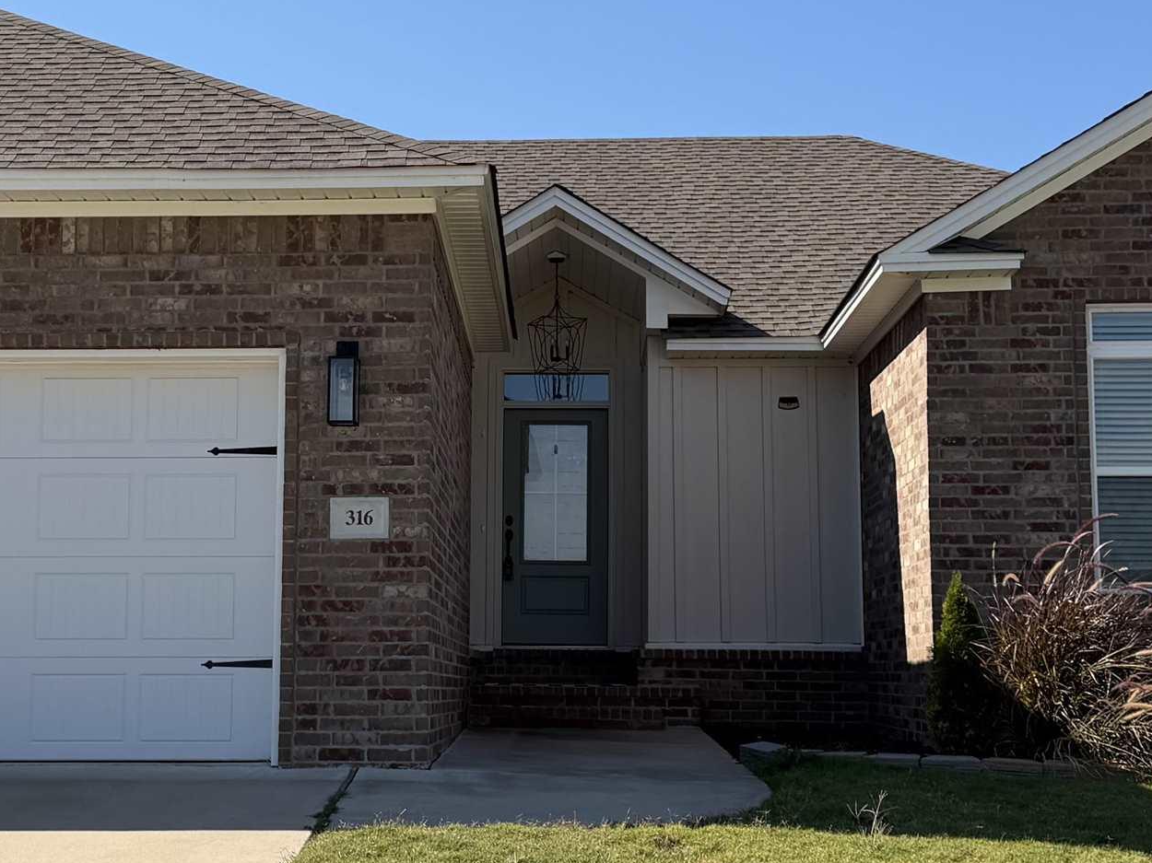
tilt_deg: +6.9
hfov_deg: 32.6
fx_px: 1963
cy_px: 439
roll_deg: +0.2
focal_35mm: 59
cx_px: 441
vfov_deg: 24.8
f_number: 1.78
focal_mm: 6.76
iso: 80
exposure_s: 1/4405
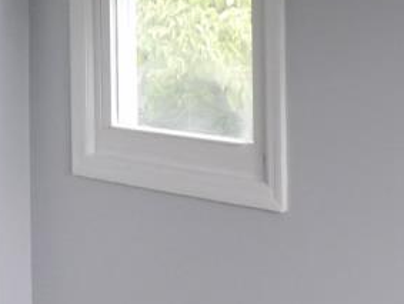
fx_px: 1484
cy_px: -83
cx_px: -66
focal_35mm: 127
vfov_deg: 11.4
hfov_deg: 15.0
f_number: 3.2
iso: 162
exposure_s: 1/33
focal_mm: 4.3
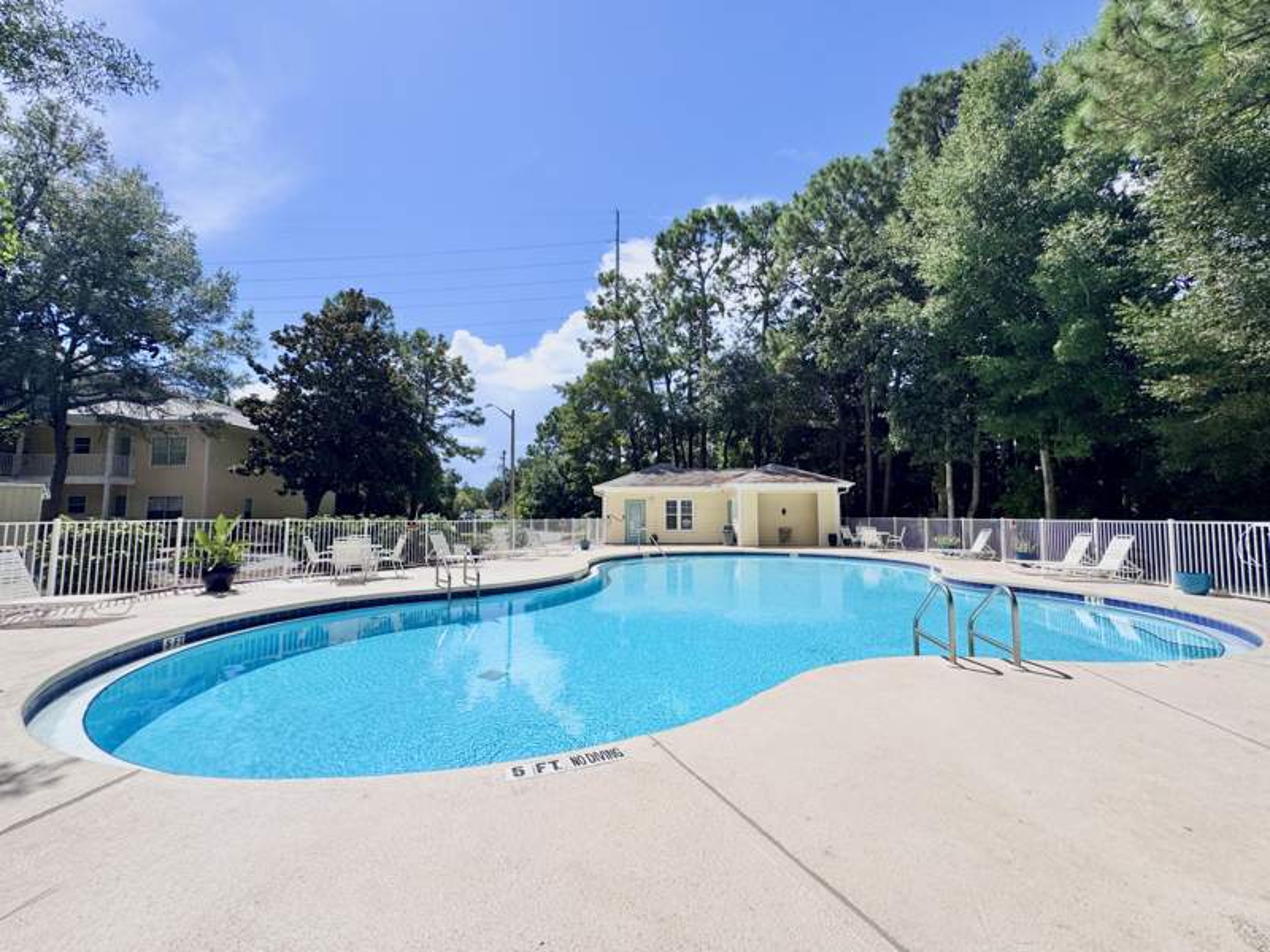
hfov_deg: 102.1
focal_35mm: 14
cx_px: 635
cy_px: 476
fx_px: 514
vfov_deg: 85.7
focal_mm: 2.22
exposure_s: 1/3906
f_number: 2.2
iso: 40
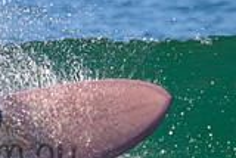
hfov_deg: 0.5
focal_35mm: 3810
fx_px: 24999
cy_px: 48
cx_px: 56
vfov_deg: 0.4
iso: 1250
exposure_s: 1/1600
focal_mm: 800
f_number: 11
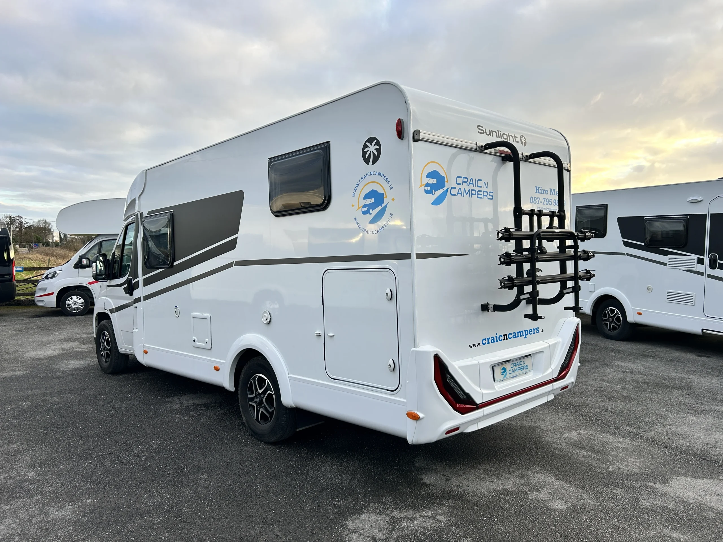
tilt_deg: -2.6
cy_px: 271
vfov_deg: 53.1
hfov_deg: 67.3
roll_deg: +0.3
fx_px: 543
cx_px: 362
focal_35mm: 26
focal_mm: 5.7
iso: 50
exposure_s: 1/471
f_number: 1.5
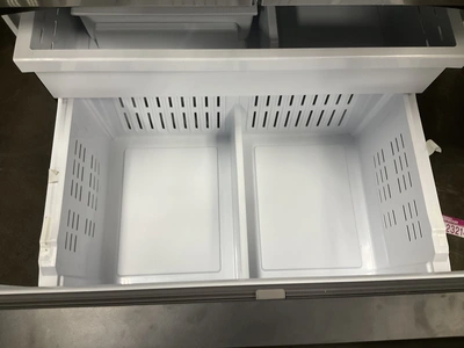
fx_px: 389
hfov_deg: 61.7
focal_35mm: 29
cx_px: 232
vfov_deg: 48.2
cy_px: 174
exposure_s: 1/60
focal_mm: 3
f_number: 1.8
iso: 125
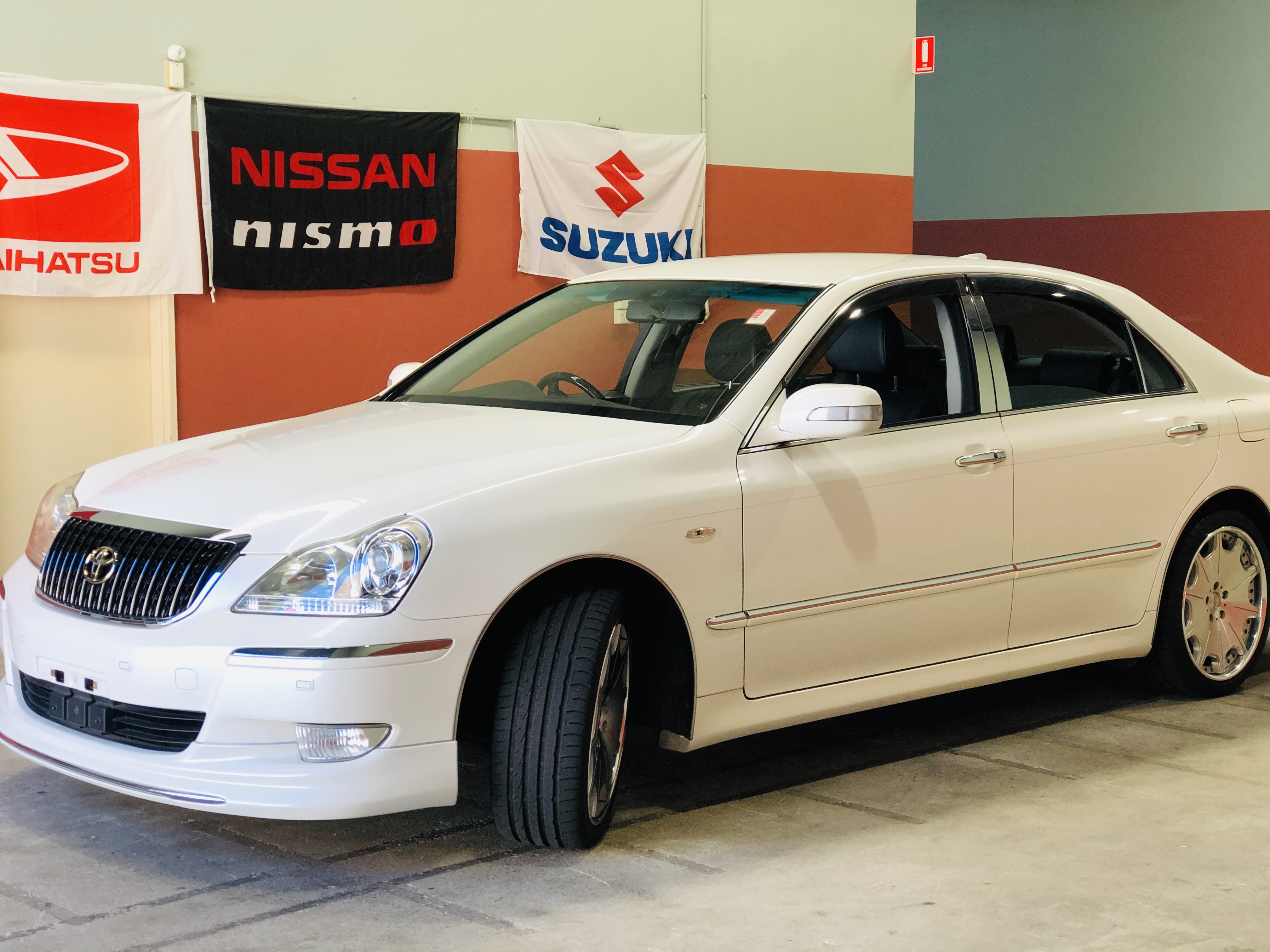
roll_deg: -1.8
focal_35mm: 57
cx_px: 635
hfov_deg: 33.8
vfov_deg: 25.7
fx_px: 2091
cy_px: 476
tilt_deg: -5.6
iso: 25
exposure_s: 1/50
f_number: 2.8
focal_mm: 6.6
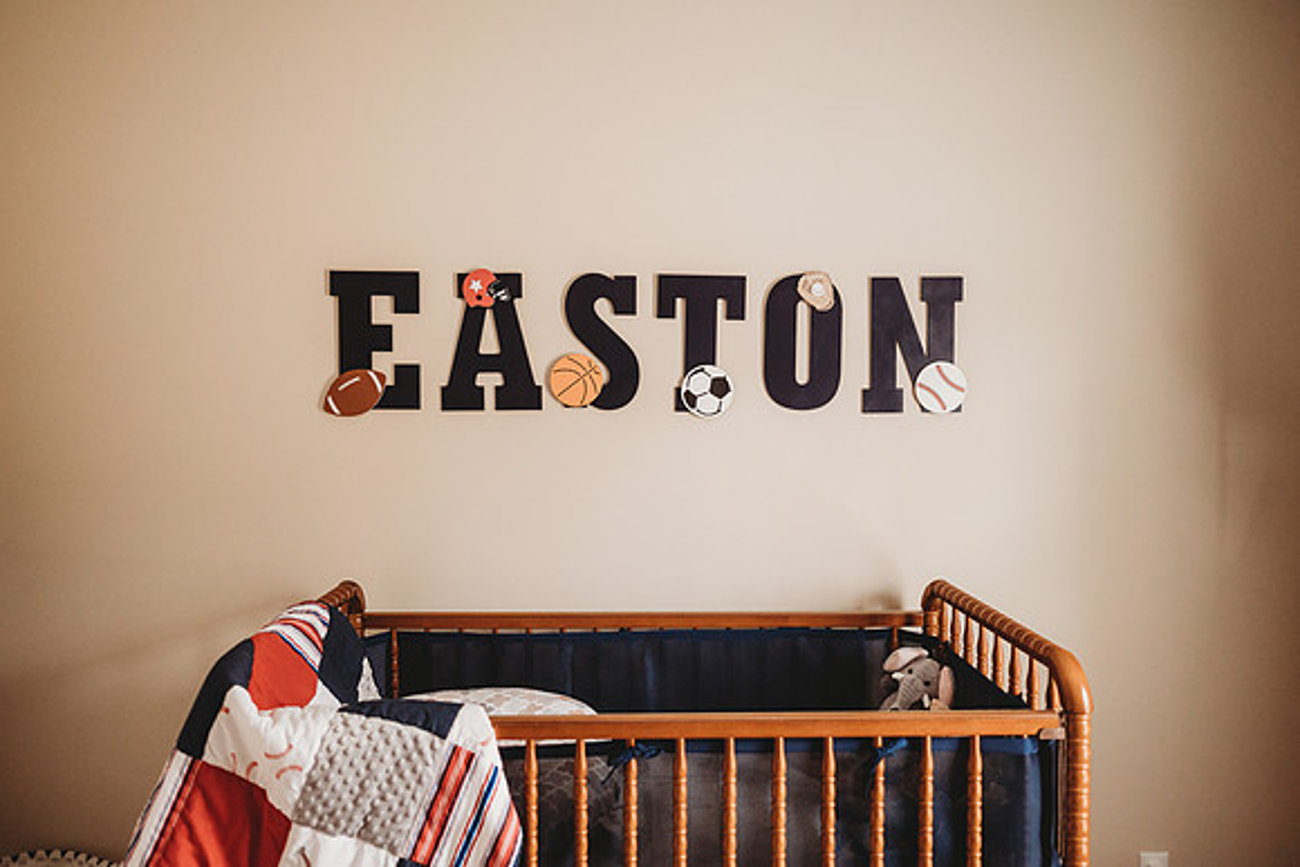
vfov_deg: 51.2
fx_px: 905
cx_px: 655
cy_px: 436
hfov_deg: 71.4
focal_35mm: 25
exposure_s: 1/160
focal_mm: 24
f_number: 2.2
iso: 1600
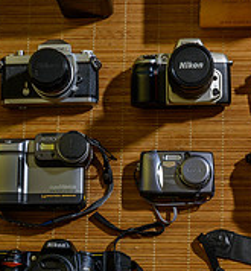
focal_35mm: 99
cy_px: 209
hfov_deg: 16.9
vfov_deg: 18.1
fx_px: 845
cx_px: 128
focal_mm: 29
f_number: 16
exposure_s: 30
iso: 100
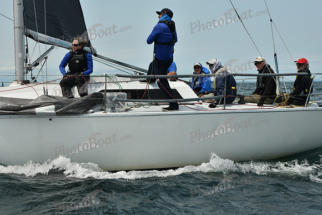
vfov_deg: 15.9
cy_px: 108
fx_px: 769
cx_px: 161
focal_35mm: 86
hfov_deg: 23.6
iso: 320
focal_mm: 86
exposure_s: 1/1250
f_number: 9
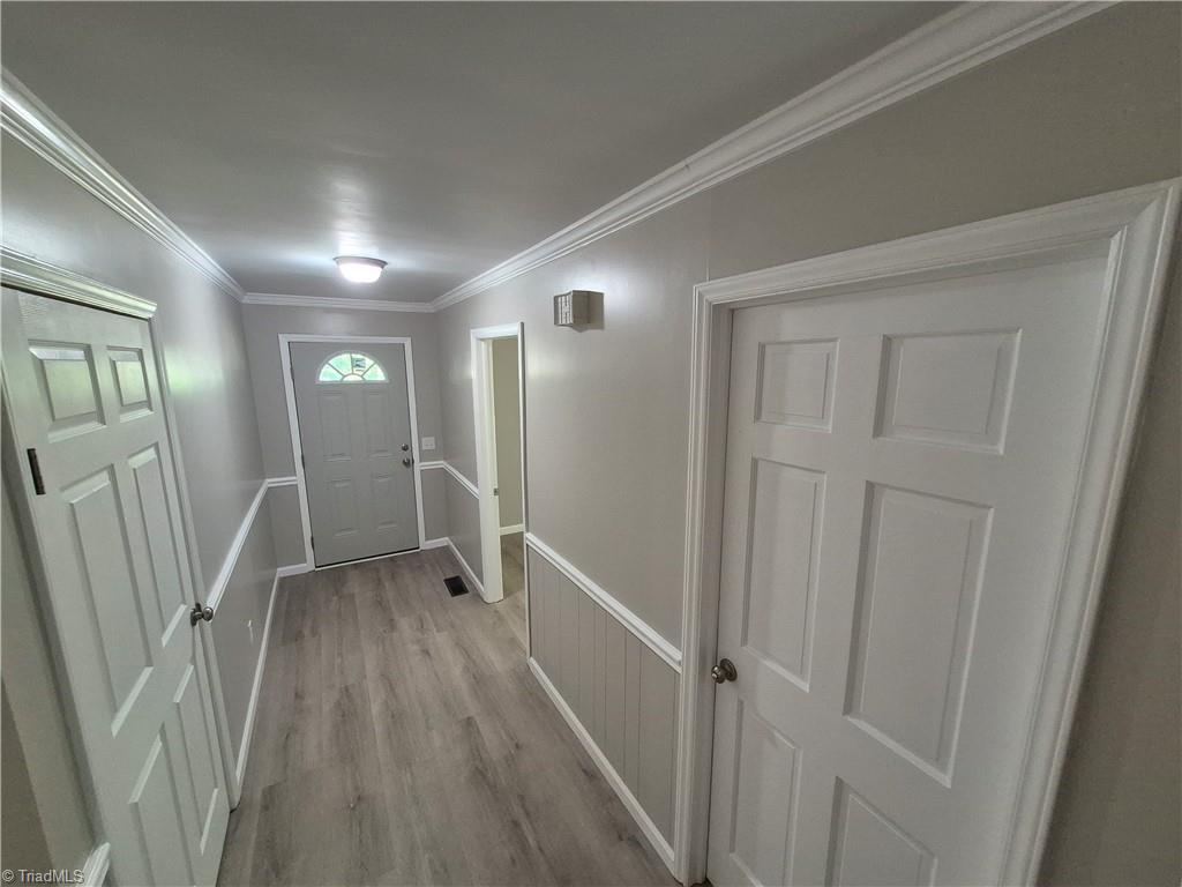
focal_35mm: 13
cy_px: 444
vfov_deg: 89.9
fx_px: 444
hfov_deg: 106.2
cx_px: 591
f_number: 2.2
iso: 640
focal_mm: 1.74
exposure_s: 1/60
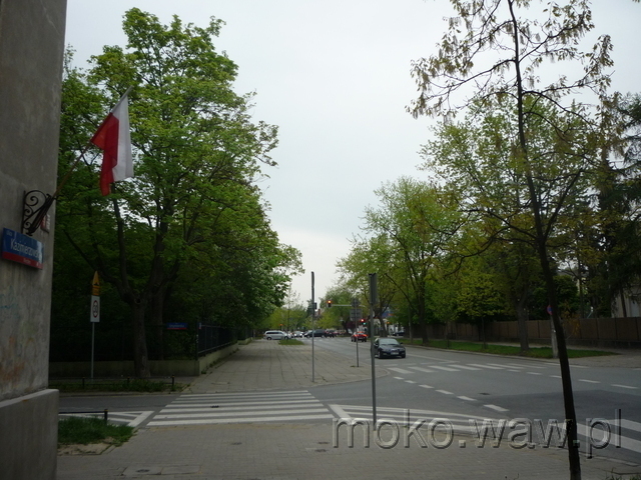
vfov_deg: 44.2
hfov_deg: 56.8
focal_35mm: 32
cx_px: 320
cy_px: 240
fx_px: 593
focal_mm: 5.2
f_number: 4
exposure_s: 1/250
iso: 125
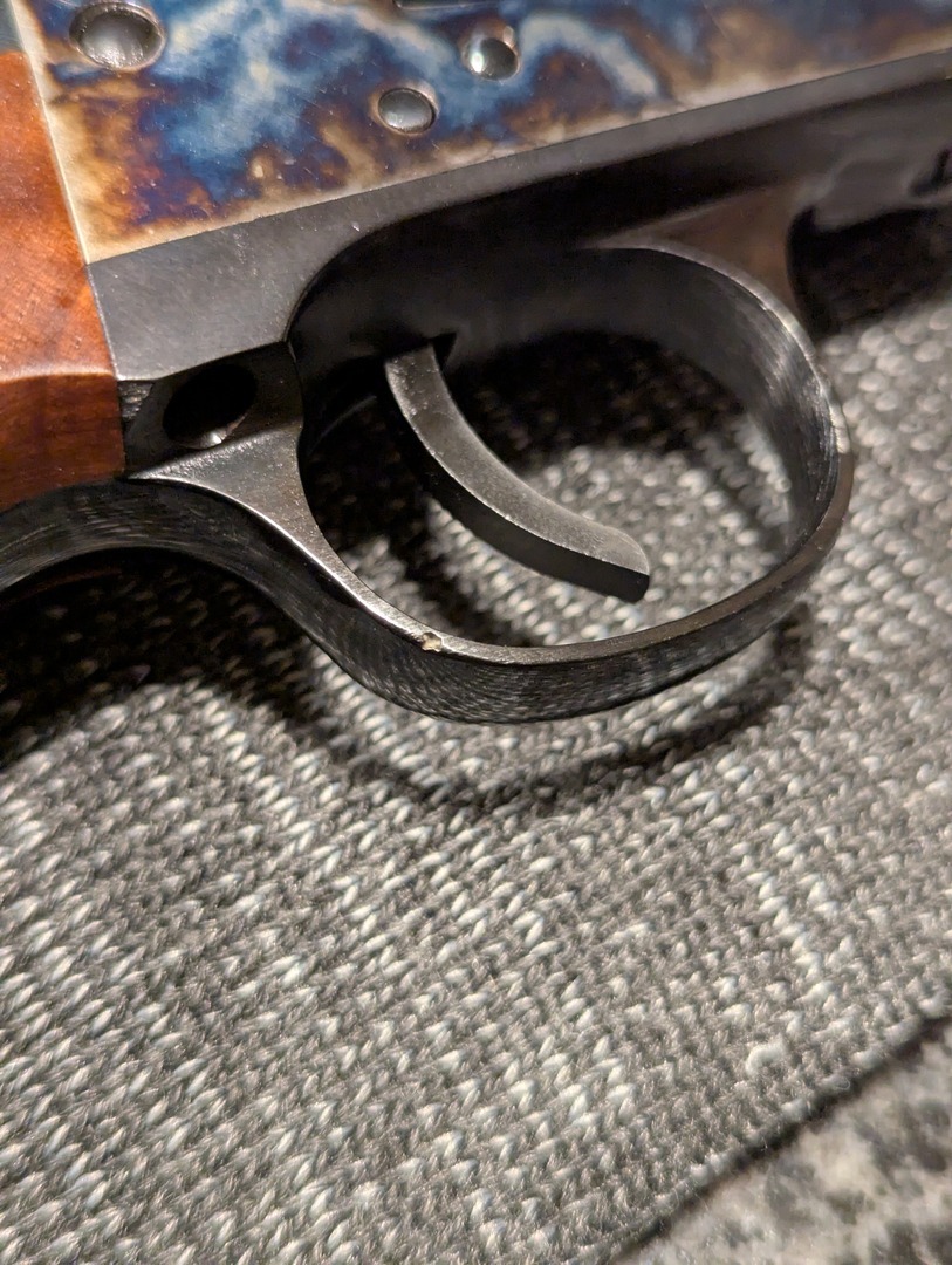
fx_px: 1756
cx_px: 476
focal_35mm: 48
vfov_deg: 39.6
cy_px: 632
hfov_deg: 30.3
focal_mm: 6.81
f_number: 1.85
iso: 925
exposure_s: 1/60
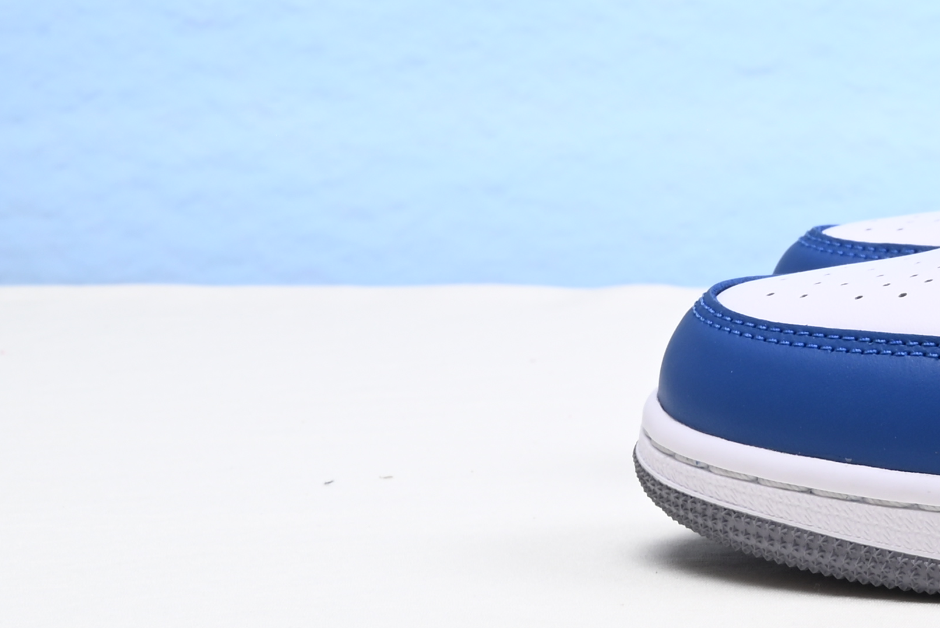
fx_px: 3605
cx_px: 1526
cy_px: -148
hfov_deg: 13.7
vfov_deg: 9.8
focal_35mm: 138
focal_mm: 37
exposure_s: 1/2
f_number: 16
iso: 100
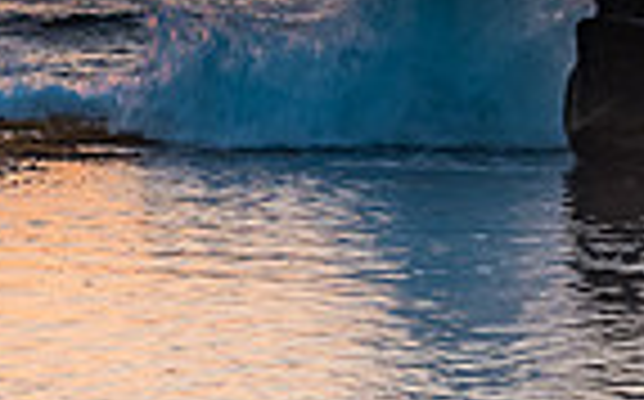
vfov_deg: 7.3
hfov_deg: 11.5
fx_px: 3155
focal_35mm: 180
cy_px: 258
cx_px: -62
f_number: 5
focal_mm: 27
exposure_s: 1/30
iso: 50
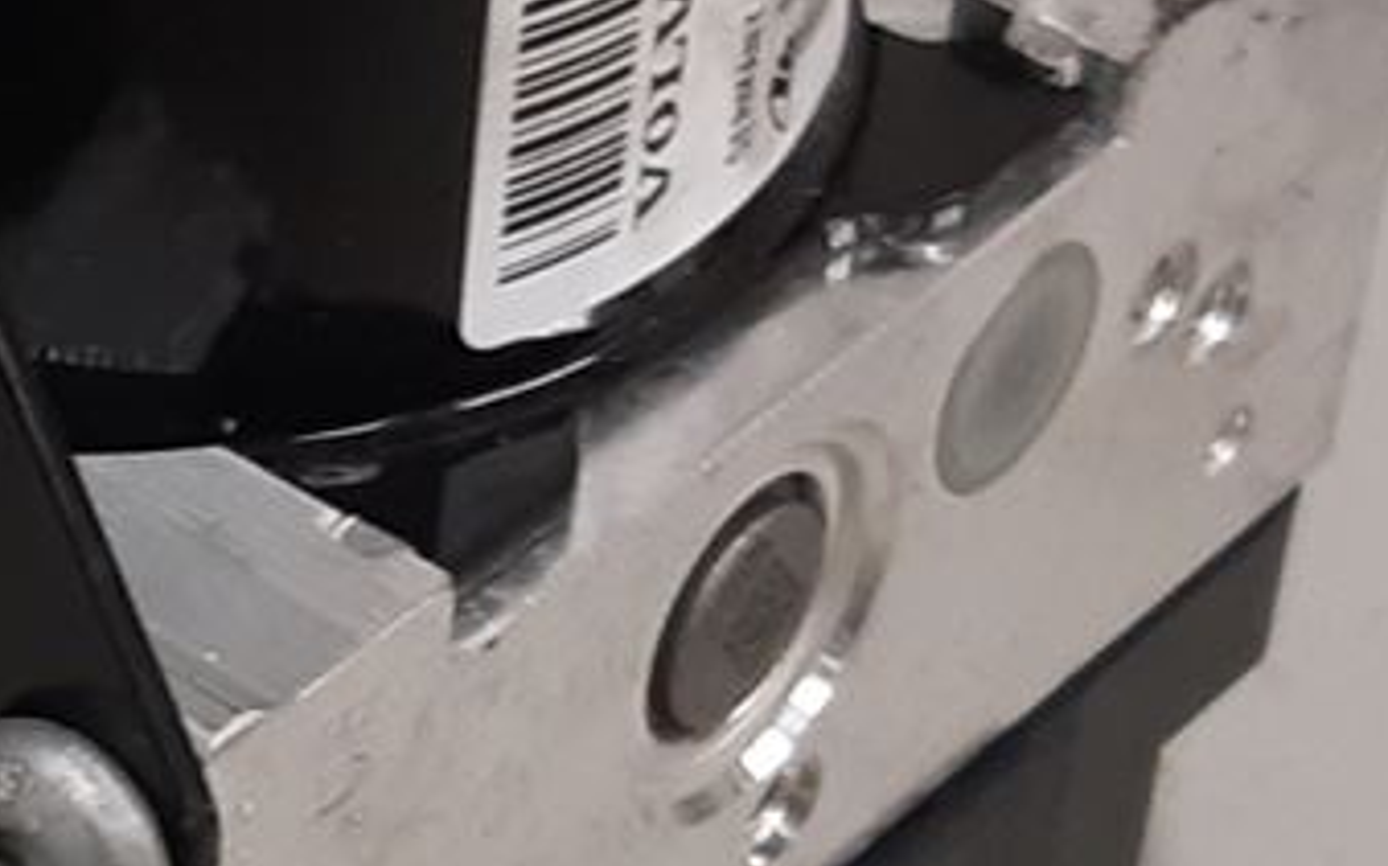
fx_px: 6315
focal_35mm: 167
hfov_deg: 12.2
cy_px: 246
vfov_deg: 7.8
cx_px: -427
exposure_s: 1/50
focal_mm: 3.93
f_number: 1.7
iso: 125
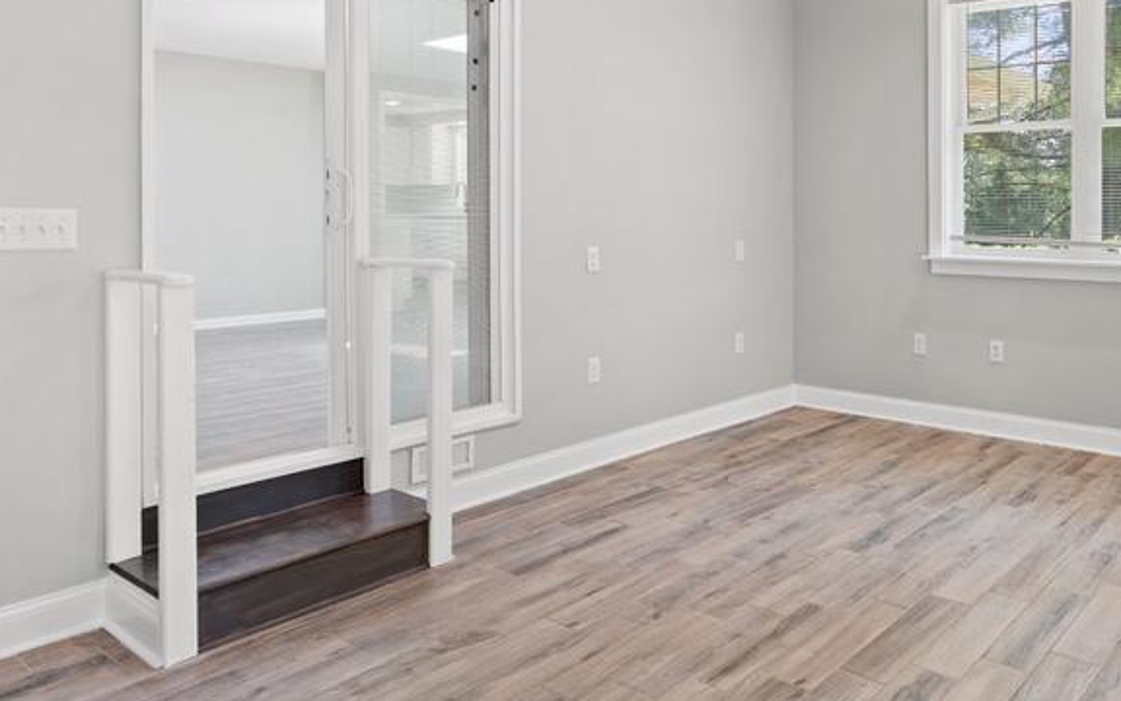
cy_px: 223
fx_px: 914
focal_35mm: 30
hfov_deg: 61.3
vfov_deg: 41.3
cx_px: 759
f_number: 9
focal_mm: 16.5
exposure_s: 1/1.25
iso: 100
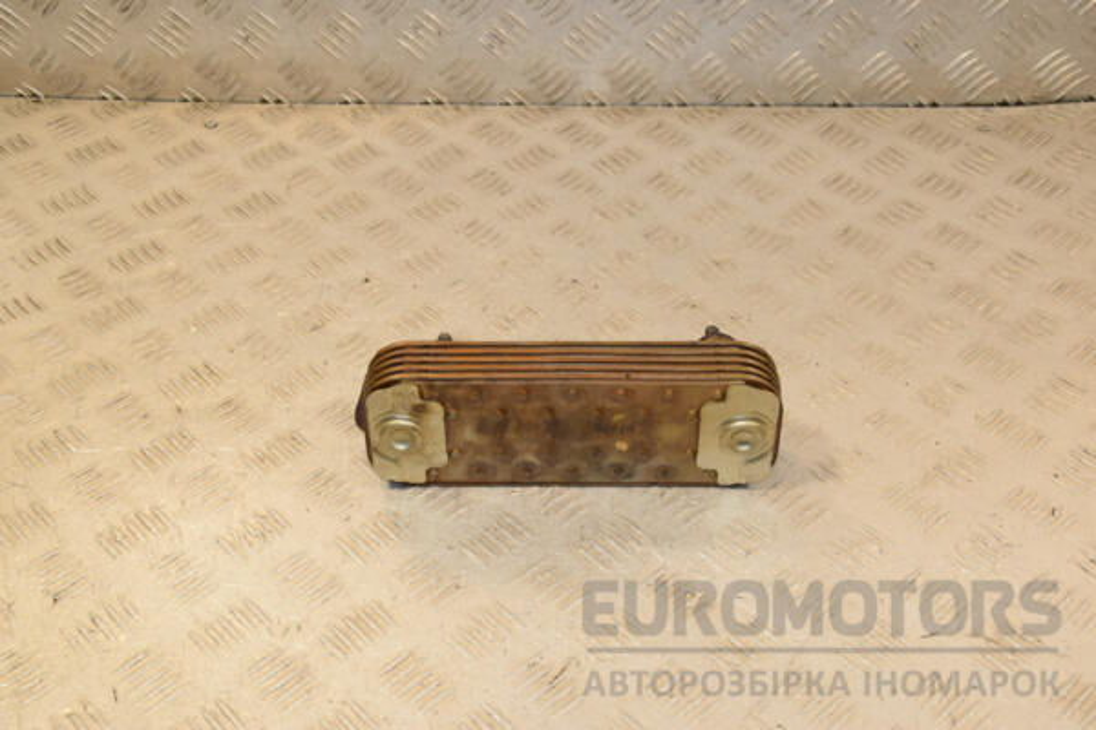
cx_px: 548
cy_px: 365
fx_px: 1461
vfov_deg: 28.1
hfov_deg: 41.1
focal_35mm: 48
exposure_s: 1/200
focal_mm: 32
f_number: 8
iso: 800
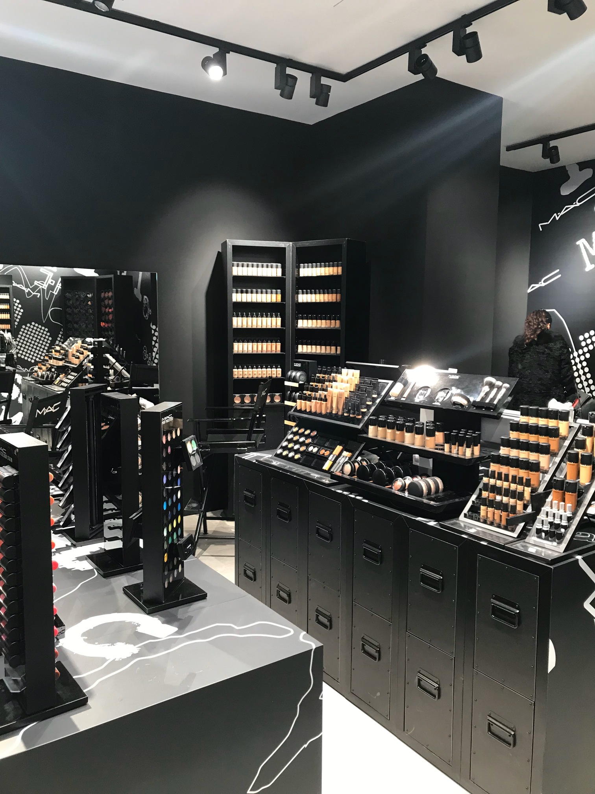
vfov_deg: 63.4
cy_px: 397
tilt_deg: -5.5
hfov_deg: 49.7
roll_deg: +0.0
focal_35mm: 28
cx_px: 298
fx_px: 642
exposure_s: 1/20
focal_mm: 3.99
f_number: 1.8
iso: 32
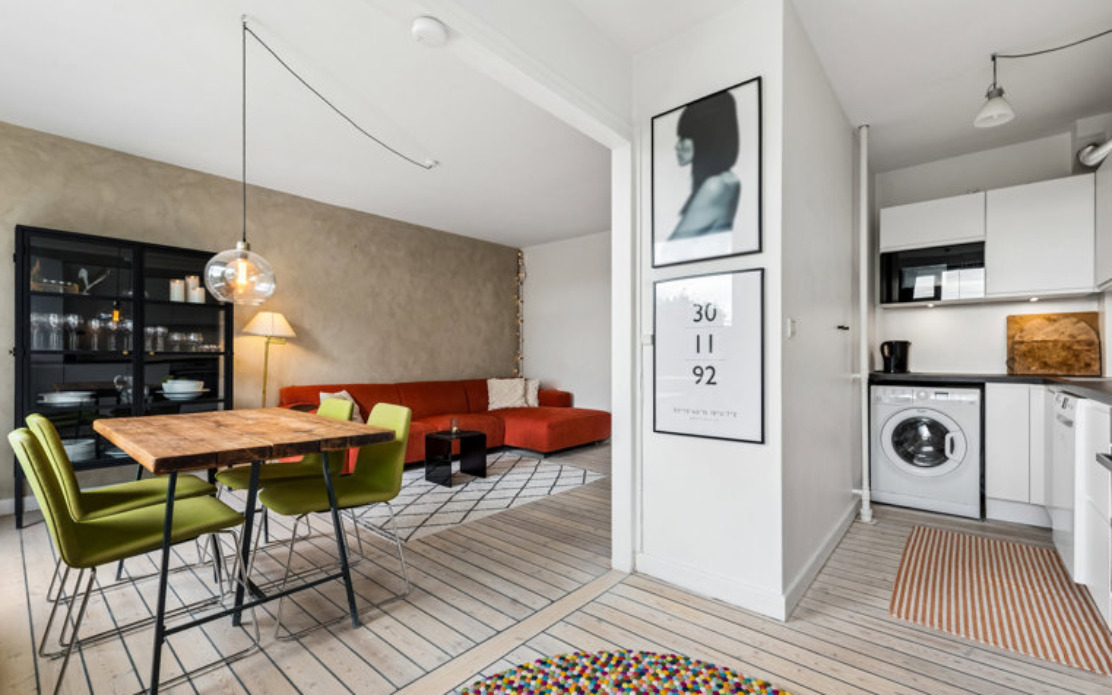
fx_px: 455
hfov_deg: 101.4
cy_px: 341
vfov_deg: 74.8
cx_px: 580
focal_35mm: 15
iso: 250
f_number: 10
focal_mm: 14
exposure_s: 1/15
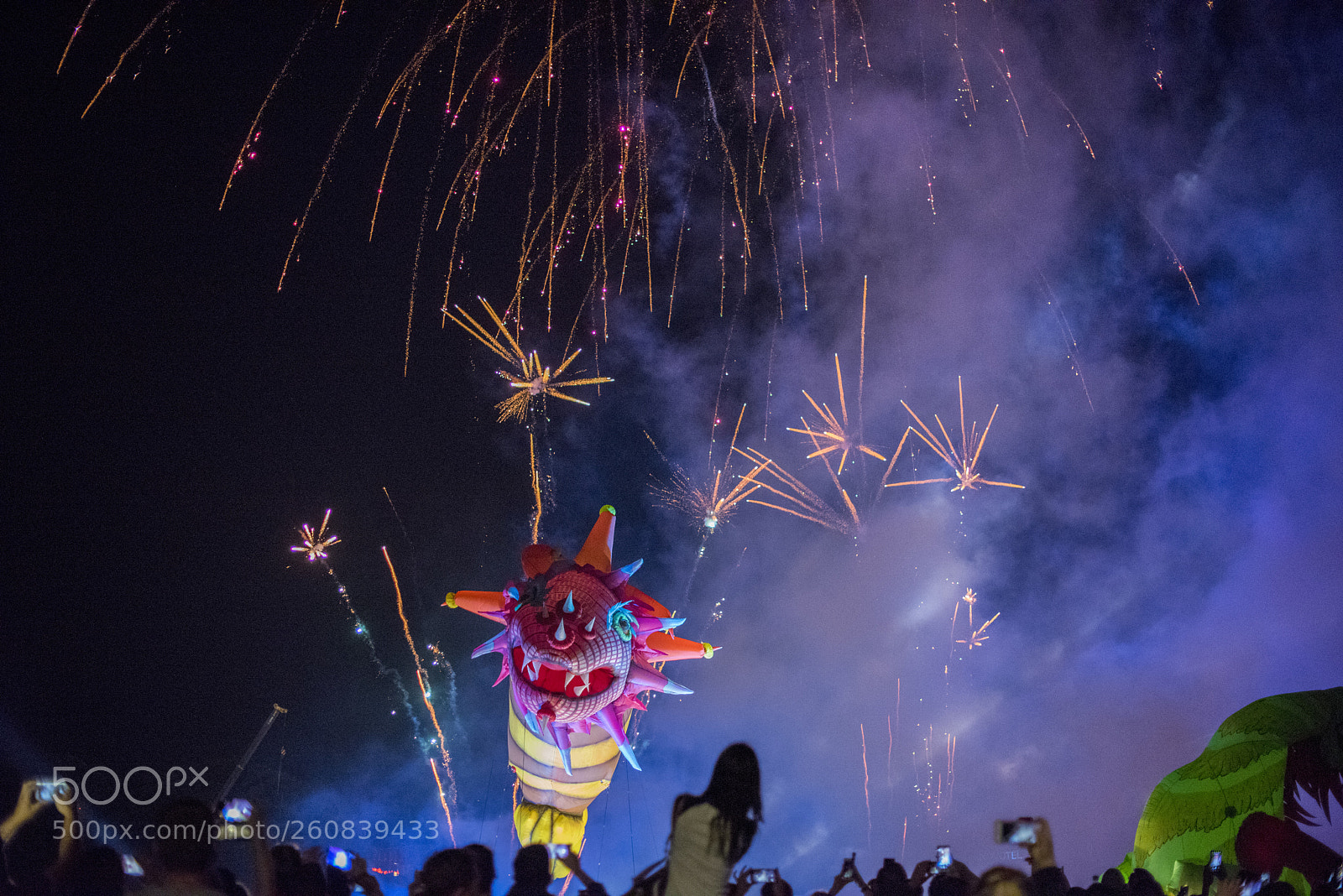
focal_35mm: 50
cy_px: 448
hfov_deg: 39.6
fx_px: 1866
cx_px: 672
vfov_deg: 27.0
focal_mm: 50
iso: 5000
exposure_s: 1/250
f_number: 2
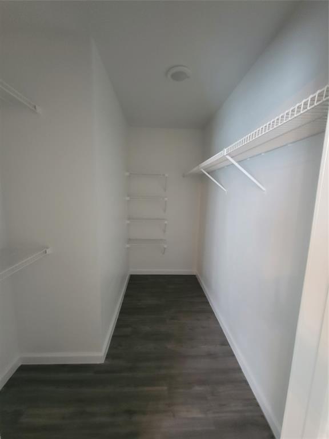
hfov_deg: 89.9
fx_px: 165
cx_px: 164
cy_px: 220
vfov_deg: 106.2
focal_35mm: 13
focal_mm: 2.2
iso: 640
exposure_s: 1/24
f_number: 2.2
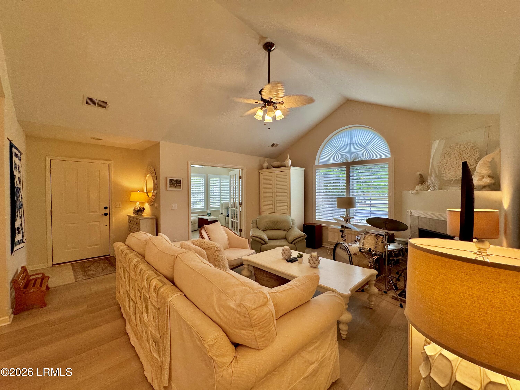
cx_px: 260
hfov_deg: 102.1
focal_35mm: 14
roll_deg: -0.2
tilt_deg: -1.7
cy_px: 195
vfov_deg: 85.7
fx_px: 210
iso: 160
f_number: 2.2
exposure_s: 1/60
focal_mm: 2.22
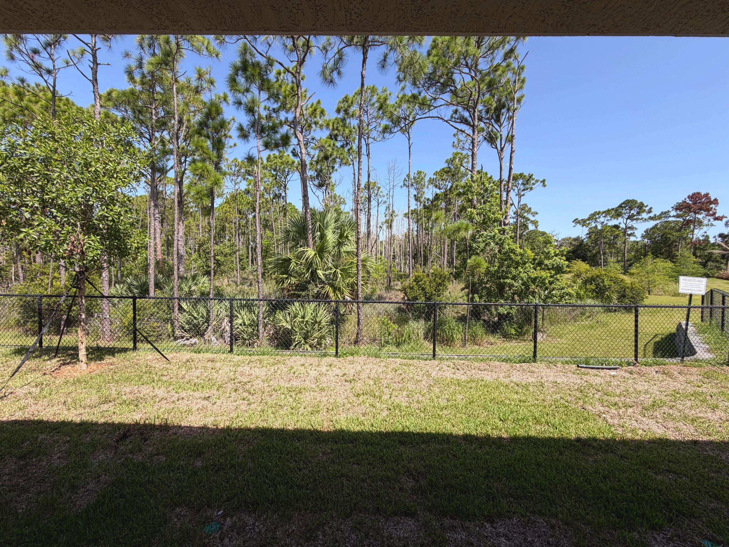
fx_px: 295
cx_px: 364
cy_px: 274
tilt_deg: -1.4
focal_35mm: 14
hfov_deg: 102.1
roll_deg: -1.1
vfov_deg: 85.7
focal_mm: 2.22
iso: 32
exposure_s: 1/770
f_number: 2.2
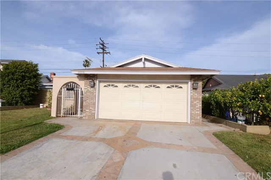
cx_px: 136
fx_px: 146
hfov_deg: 85.5
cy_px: 90
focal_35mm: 20
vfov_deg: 63.0
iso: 400
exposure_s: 1/640
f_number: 13
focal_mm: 13
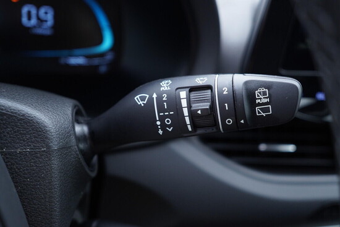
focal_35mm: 36
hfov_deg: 53.1
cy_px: 114
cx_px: 170
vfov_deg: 36.9
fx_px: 340
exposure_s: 1/40
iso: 400
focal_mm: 24
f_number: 2.8
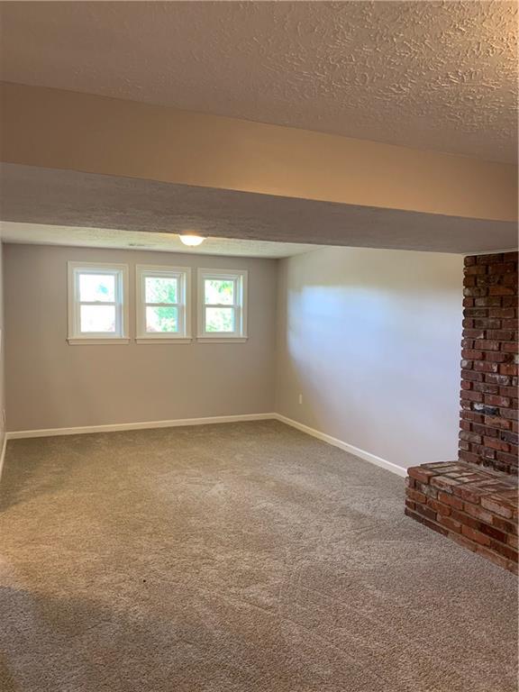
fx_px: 520
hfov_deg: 53.1
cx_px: 260
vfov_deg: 67.3
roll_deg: -0.9
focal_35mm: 26
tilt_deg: -3.3
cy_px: 346
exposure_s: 1/60
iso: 125
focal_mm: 4.25
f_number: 1.8
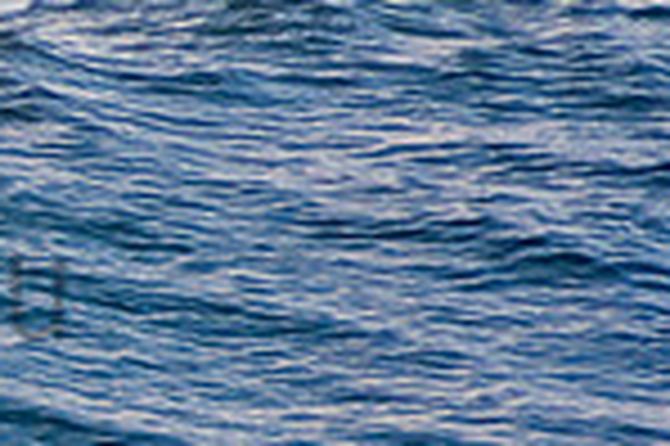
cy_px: 237
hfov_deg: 0.9
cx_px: -409
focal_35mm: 2425
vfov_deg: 0.6
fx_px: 45082
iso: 450
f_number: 5.6
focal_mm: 400
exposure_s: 1/1250
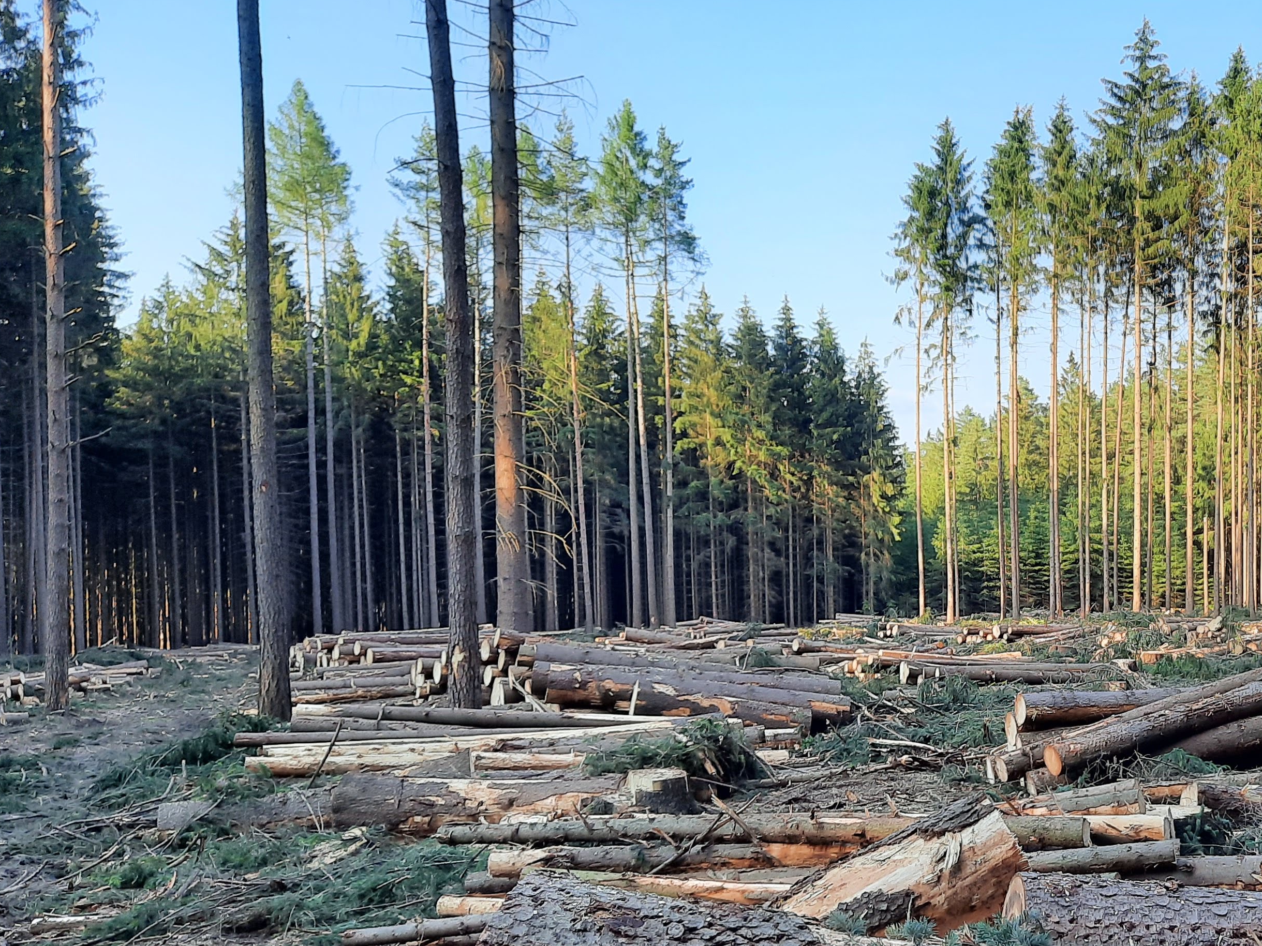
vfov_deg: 34.8
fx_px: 1495
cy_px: 619
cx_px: 1003
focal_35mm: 41
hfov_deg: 43.7
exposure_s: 1/162
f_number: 2
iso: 32
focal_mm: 4.6
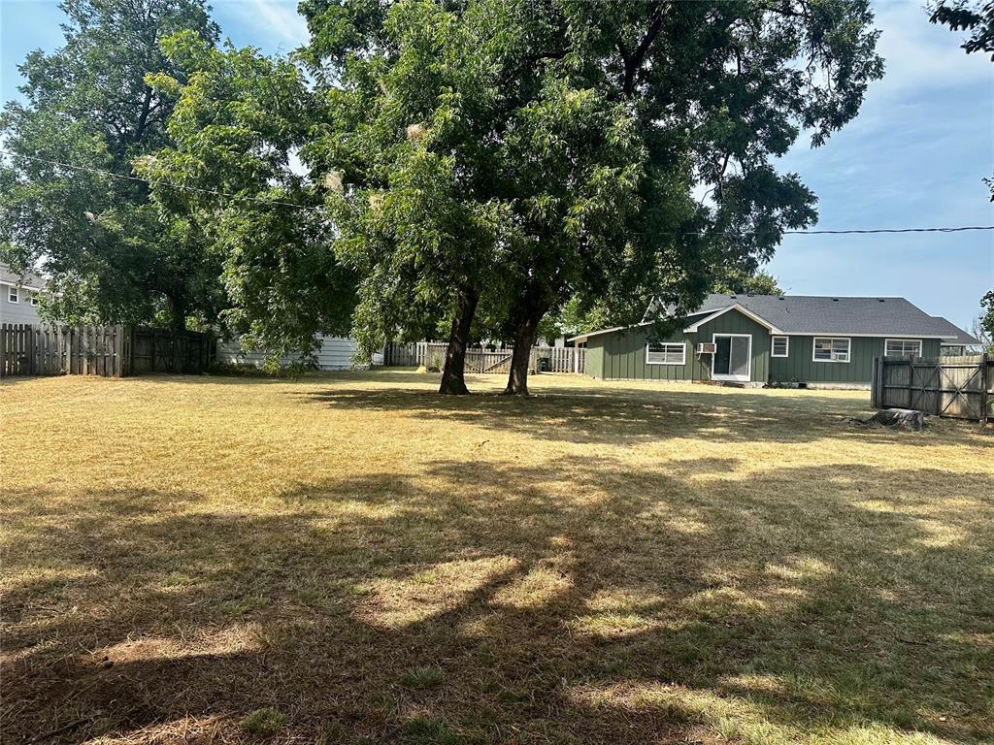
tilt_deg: +0.9
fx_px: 689
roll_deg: -1.8
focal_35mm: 24
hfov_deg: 71.6
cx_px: 497
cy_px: 372
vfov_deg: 56.8
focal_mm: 6.86
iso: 80
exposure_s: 1/1988
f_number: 1.78
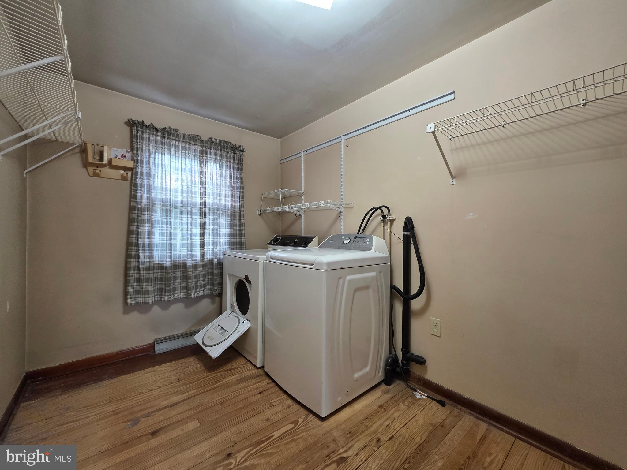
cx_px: 314
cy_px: 235
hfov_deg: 106.2
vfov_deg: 89.9
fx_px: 235
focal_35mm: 13
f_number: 1.9
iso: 250
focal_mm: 2.2
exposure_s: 1/60
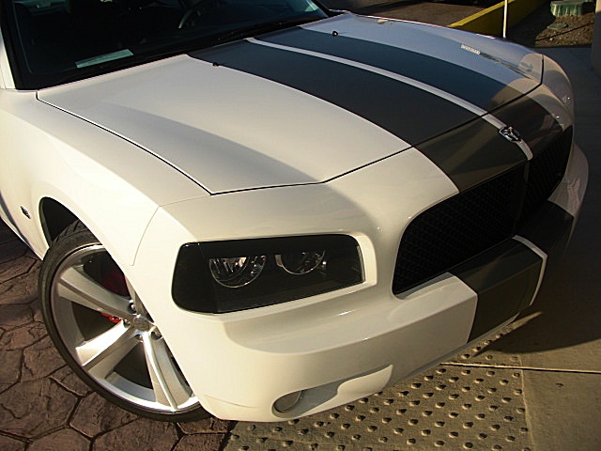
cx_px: 300
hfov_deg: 51.4
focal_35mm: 36
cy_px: 226
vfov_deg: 39.7
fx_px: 625
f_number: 7.9
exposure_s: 1/125
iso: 50
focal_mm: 6.3
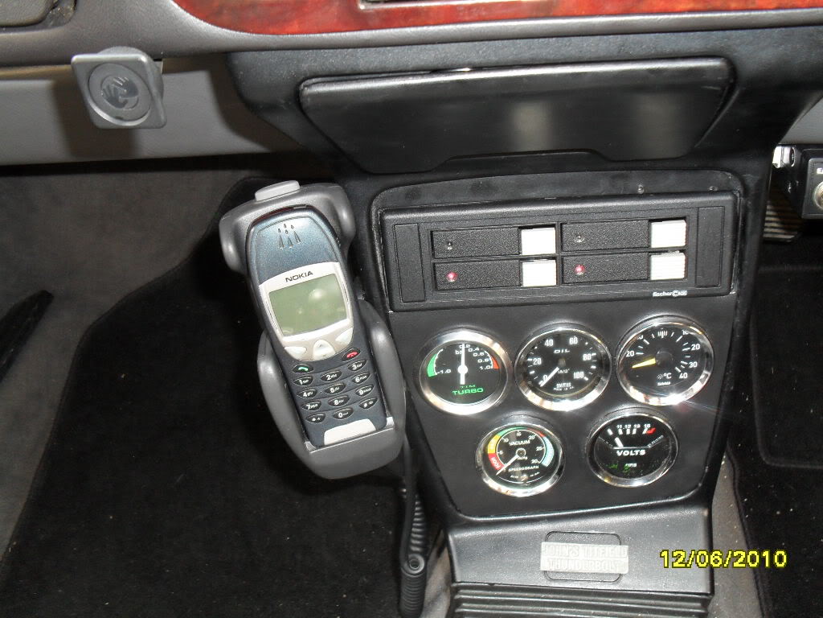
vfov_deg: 40.7
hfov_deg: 52.6
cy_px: 309
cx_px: 412
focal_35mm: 35
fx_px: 832
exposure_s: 1/45
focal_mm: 6.3
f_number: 3.2
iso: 200
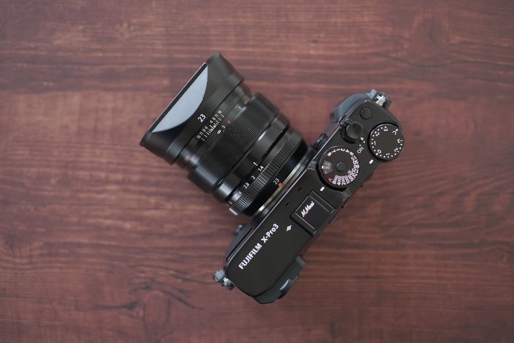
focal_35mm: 53
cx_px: 257
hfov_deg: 37.5
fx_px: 757
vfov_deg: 25.5
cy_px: 172
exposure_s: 1/85
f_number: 2
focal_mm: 35
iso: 1600
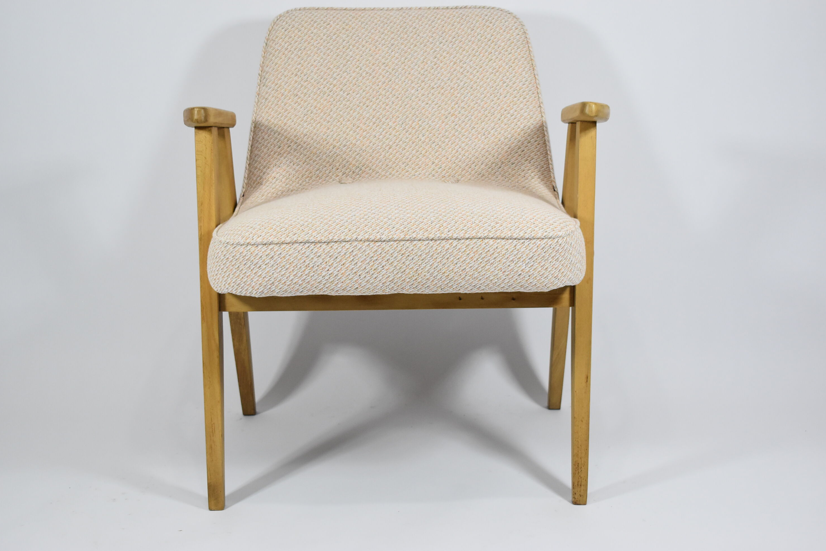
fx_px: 1331
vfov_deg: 23.4
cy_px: 274
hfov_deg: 34.5
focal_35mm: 58
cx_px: 414
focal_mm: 38
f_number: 4.8
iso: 1100
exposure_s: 1/125
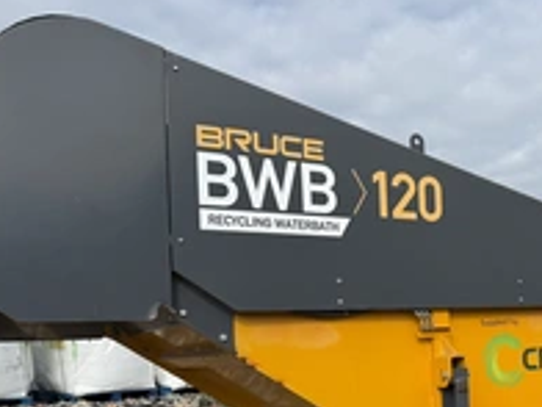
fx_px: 767
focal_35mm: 49
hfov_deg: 36.4
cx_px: 492
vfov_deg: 29.1
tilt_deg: +2.2
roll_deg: +1.3
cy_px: 321
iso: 80
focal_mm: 6.76
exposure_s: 1/4673
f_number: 1.78
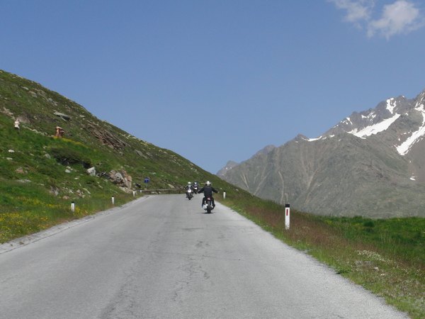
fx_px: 1019
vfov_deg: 17.8
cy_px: 160
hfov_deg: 23.6
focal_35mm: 83
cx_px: 212
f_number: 9.9
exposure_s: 1/250
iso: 100
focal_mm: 14.35
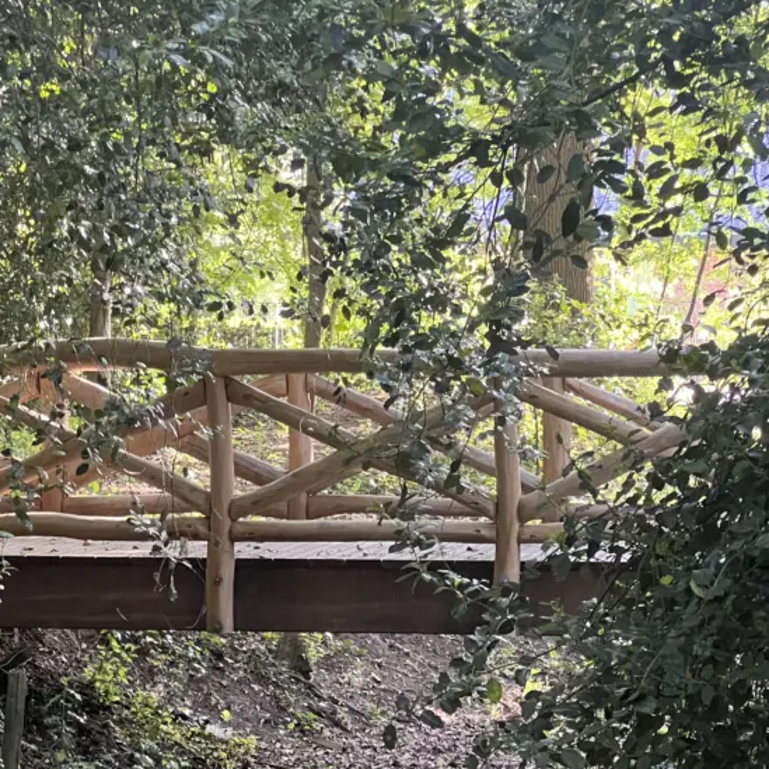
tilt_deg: -5.1
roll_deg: -0.3
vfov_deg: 13.7
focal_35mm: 127
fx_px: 3192
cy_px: 635
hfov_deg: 13.7
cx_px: 353
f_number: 2.8
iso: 640
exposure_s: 1/60
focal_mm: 9
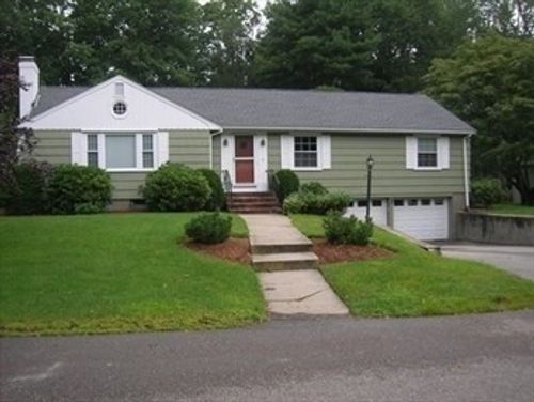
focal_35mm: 36
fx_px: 556
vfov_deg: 39.7
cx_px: 267
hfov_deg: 51.3
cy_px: 201
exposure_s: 1/76.3
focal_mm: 6
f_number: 2.9
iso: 50
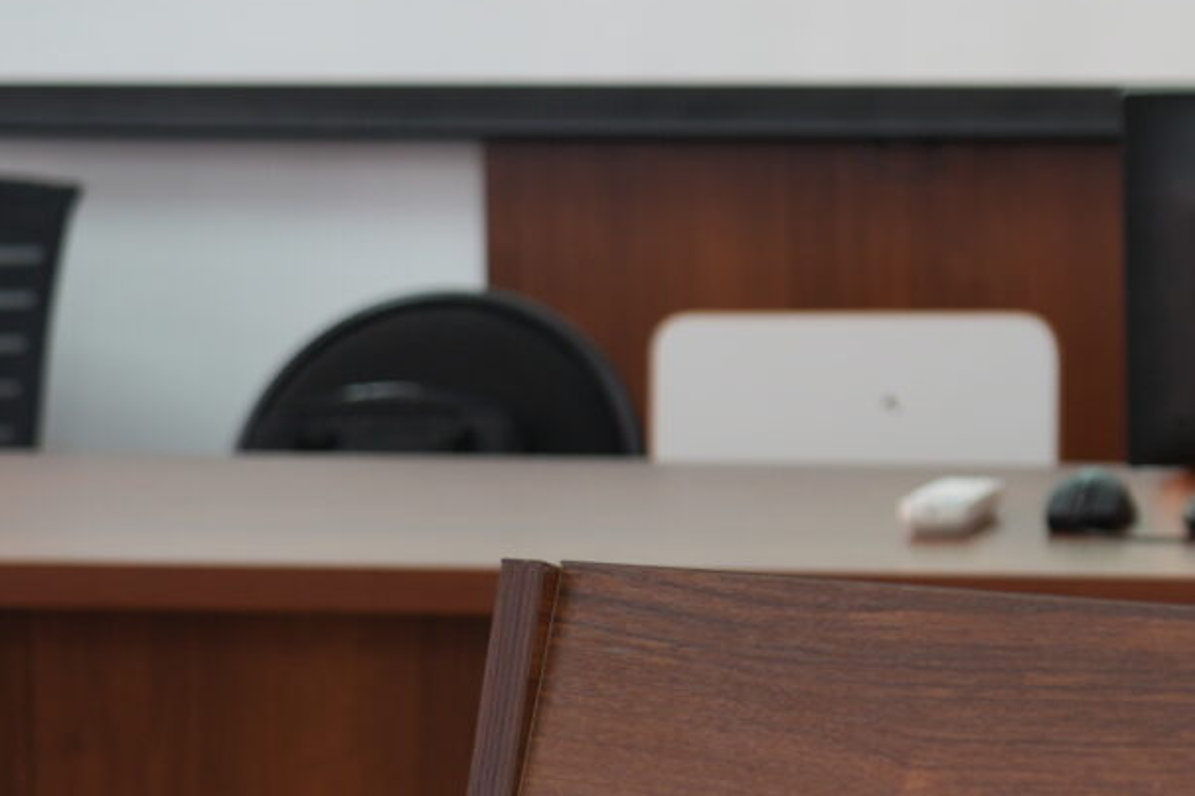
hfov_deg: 11.8
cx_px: 1859
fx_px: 5475
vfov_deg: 8.2
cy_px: -141
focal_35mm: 165
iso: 160
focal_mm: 39
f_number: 4
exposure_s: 1/40
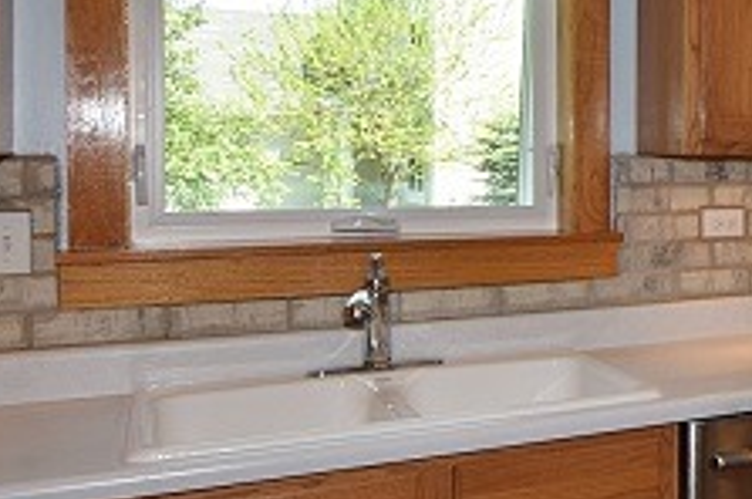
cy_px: 169
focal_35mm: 47
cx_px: 894
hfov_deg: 33.9
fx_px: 989
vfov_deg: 28.1
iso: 280
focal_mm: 11
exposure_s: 1/125
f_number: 5.6
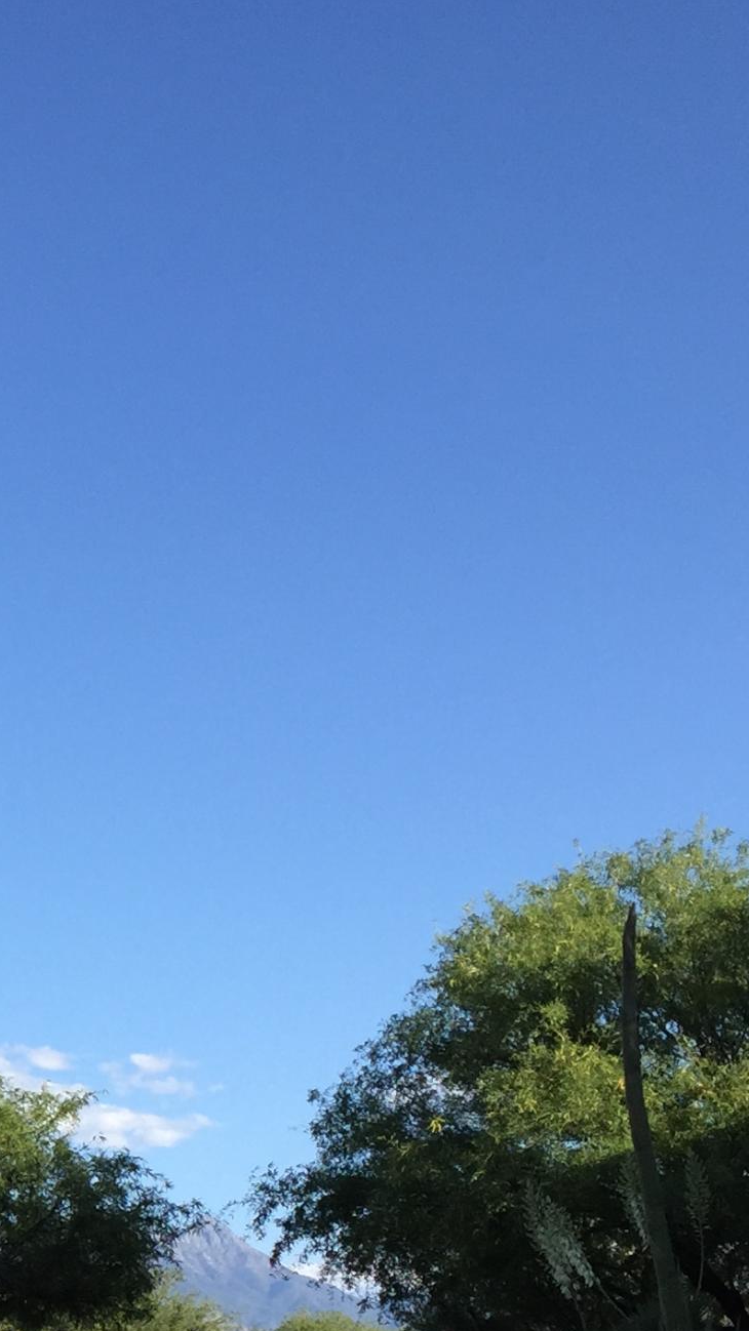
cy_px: 1054
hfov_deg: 15.0
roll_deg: -1.8
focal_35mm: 73
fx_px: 2578
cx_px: -454
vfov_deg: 28.4
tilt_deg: +9.7
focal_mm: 4.15
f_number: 2.2
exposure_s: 1/1236
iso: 32
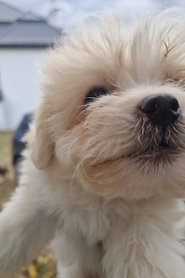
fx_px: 224
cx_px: 71
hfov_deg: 44.7
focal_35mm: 29
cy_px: 168
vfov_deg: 63.1
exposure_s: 1/180
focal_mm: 5.4
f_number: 1.8
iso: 50
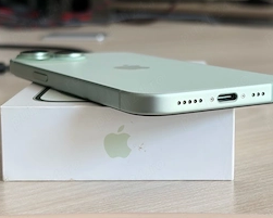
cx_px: 151
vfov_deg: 19.0
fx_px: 655
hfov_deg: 23.5
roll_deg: +0.7
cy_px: 114
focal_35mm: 81
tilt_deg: -10.0
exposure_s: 1/290
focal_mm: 5.96
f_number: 1.6
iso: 32
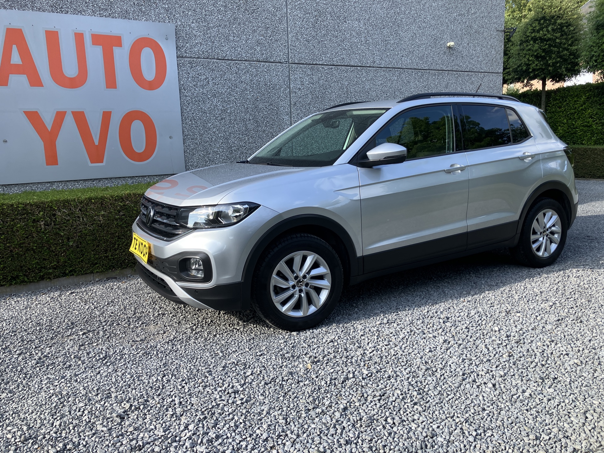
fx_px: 489
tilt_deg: -8.3
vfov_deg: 49.7
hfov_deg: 63.4
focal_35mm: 28
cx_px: 302
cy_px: 226
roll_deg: +2.3
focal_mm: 3.99
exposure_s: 1/382
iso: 32
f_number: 1.8
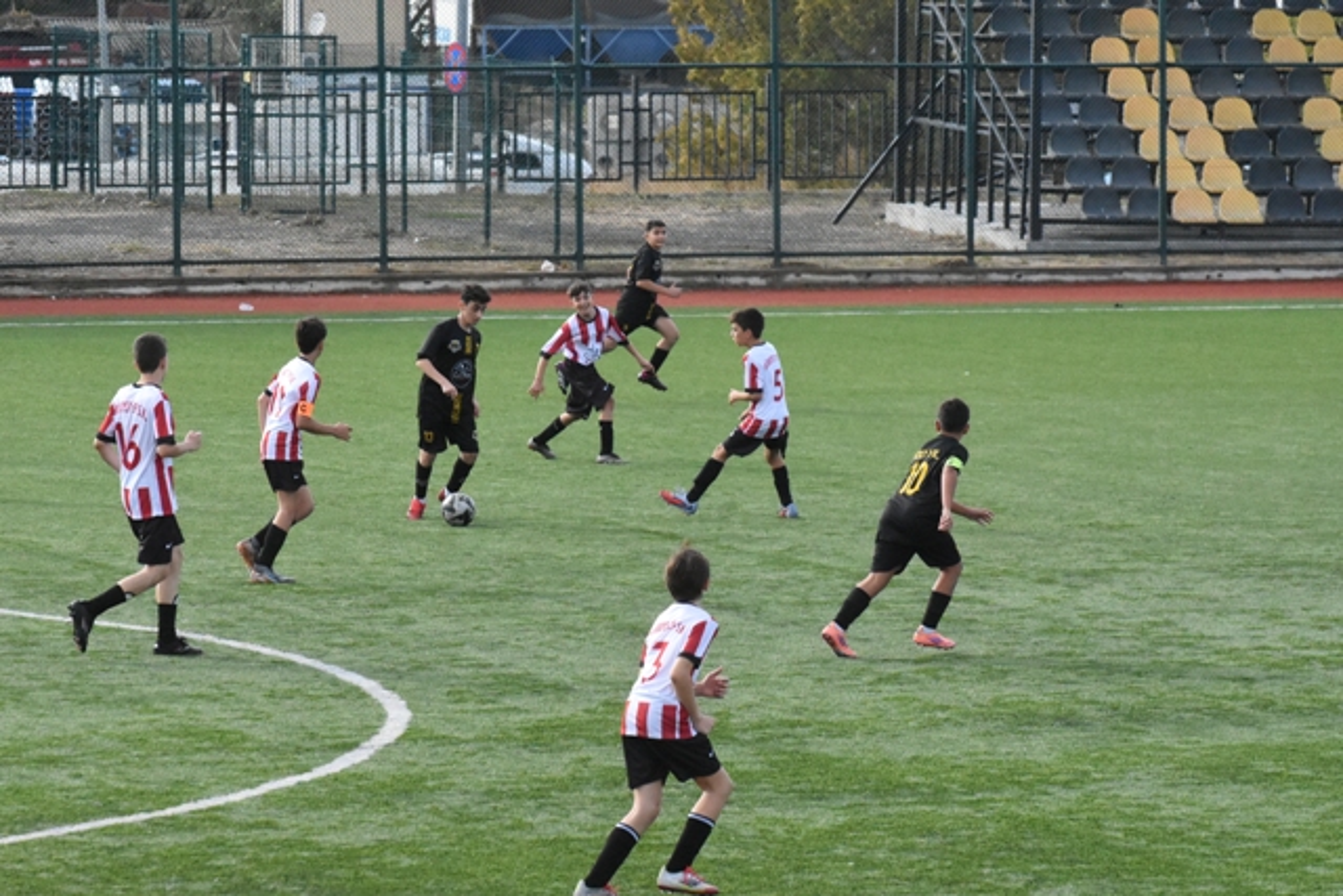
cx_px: 672
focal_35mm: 232
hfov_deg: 8.9
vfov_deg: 5.9
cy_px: 448
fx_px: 8675
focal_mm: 155
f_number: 8
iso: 8000
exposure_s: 1/8000
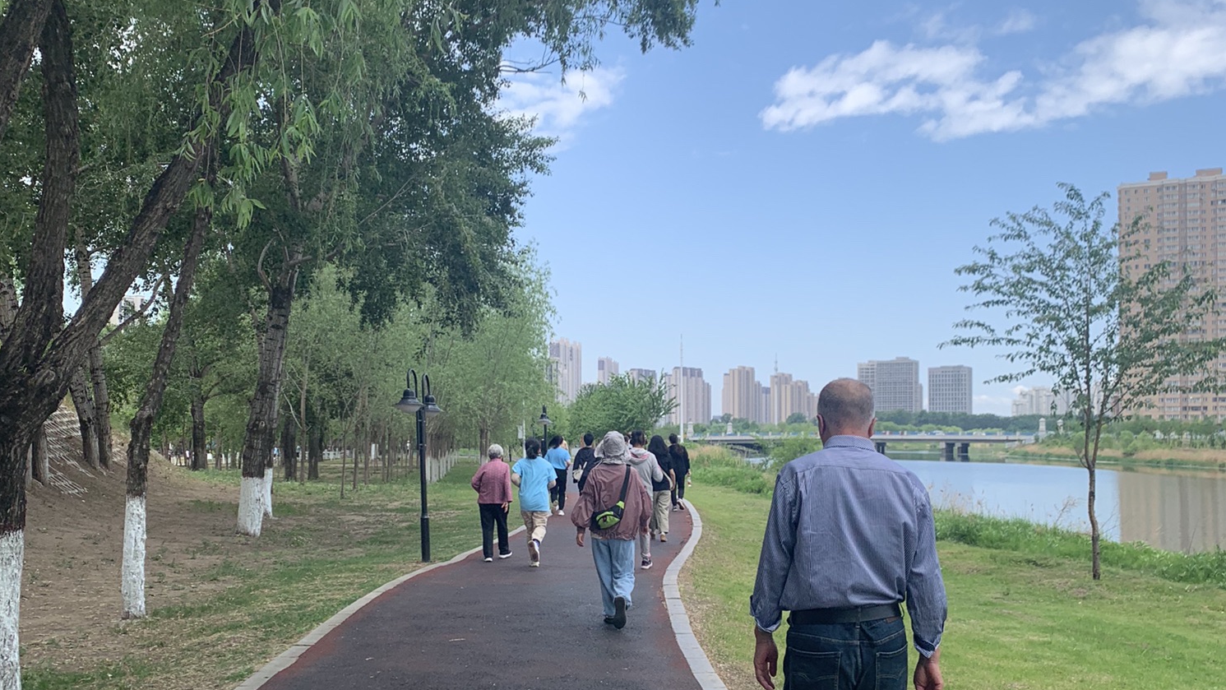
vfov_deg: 31.1
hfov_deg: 52.8
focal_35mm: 38
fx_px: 1235
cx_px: 612
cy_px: 423
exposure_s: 1/1350
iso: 25
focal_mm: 4.25
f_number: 1.8
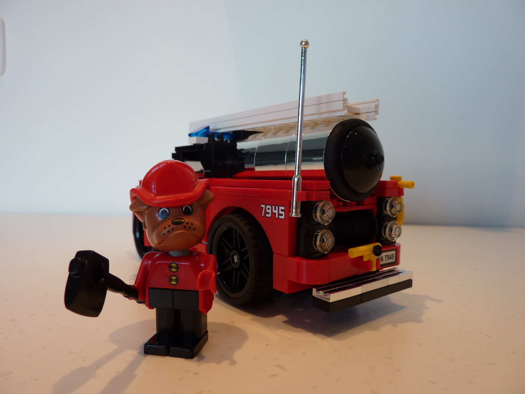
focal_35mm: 25
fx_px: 379
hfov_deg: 69.4
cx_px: 262
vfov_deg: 54.9
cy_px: 197
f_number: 3.3
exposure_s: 1/30
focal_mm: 4.1
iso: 80
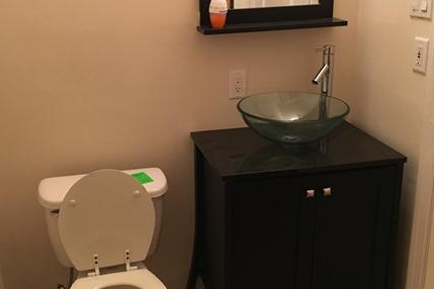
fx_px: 542
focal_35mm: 45
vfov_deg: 29.8
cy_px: 121
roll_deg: +1.6
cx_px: 195
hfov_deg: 43.6
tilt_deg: -17.4
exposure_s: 1/20
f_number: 2.2
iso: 200
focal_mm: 4.15
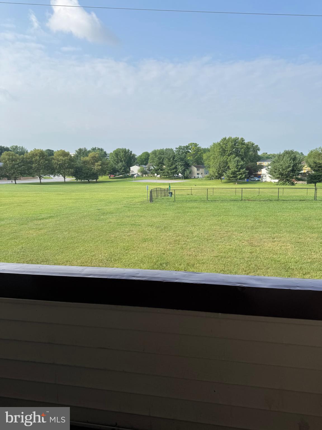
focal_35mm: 24
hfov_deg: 56.8
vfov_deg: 71.6
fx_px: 298
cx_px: 161
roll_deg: +1.1
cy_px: 215
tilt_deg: -9.3
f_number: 1.78
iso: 80
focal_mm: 6.76
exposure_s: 1/2710
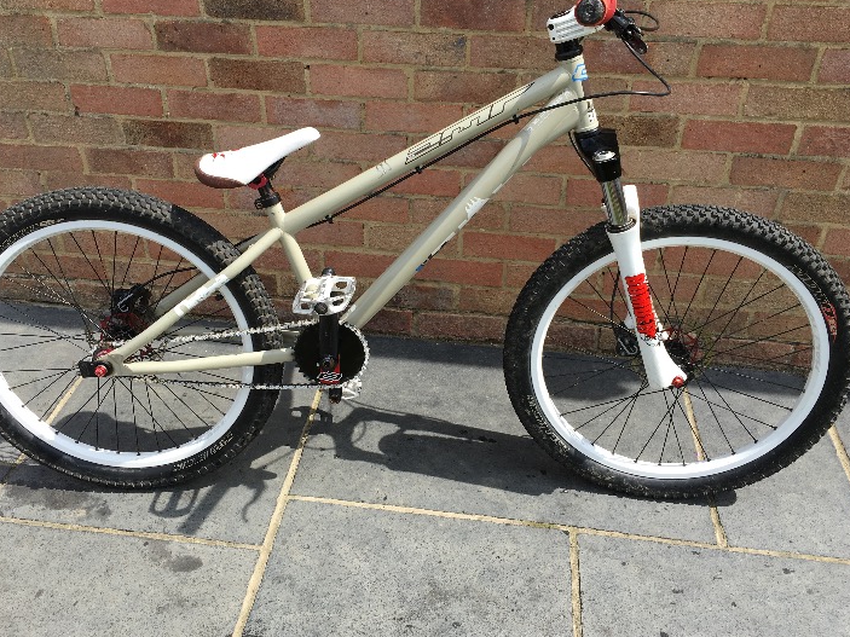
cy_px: 308
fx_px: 810
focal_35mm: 33
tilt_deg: -32.4
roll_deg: -0.5
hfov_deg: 55.3
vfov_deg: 42.9
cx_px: 400
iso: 25
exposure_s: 1/916
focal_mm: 4.15
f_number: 2.2
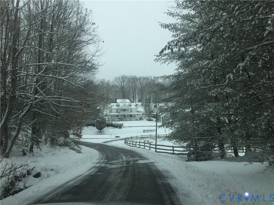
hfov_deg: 61.7
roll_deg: +0.0
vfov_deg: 48.2
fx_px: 230
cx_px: 137
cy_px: 102
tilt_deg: +6.8
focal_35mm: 29
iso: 32
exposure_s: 1/1014
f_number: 2.2
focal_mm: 4.15
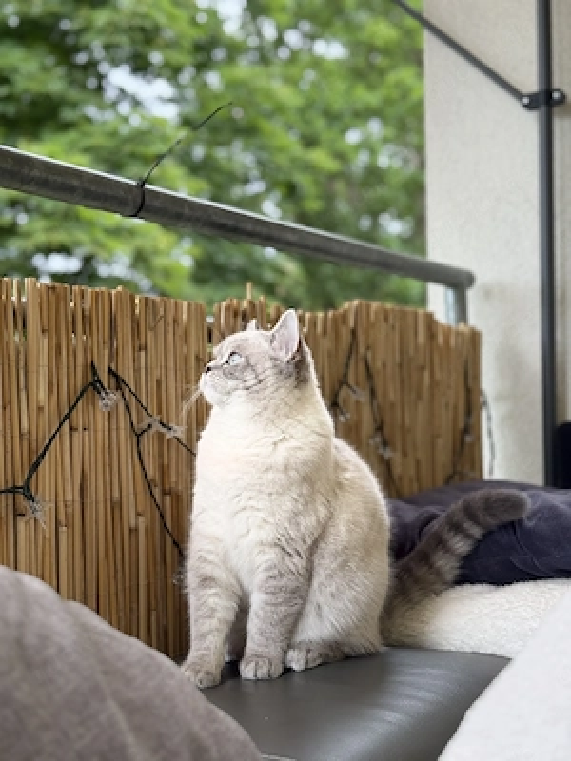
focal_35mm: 48
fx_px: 1056
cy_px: 380
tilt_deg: +1.8
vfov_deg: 39.7
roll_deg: +1.5
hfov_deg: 30.3
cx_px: 286
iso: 64
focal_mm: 6.76
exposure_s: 1/193
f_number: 1.78
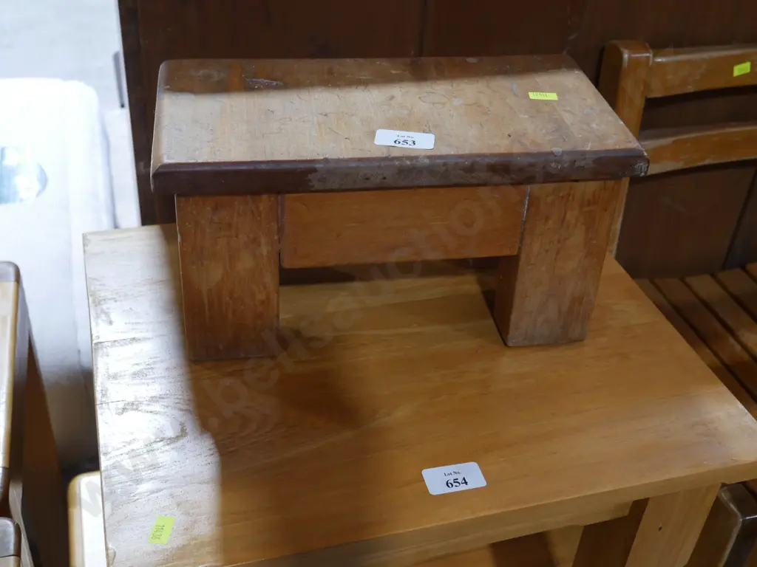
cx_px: 378
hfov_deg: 46.8
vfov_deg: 36.0
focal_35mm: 40
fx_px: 875
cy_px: 284
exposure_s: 1/60
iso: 1000
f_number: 4.5
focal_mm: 20
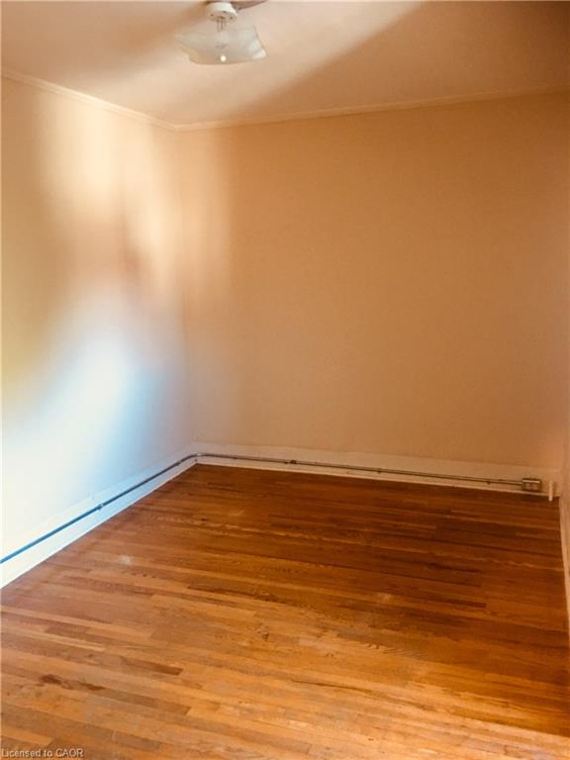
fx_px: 637
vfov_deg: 61.7
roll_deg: +0.9
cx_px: 285
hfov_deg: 48.2
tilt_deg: -9.3
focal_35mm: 29
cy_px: 380
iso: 64
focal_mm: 4.15
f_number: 2.2
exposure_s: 1/4
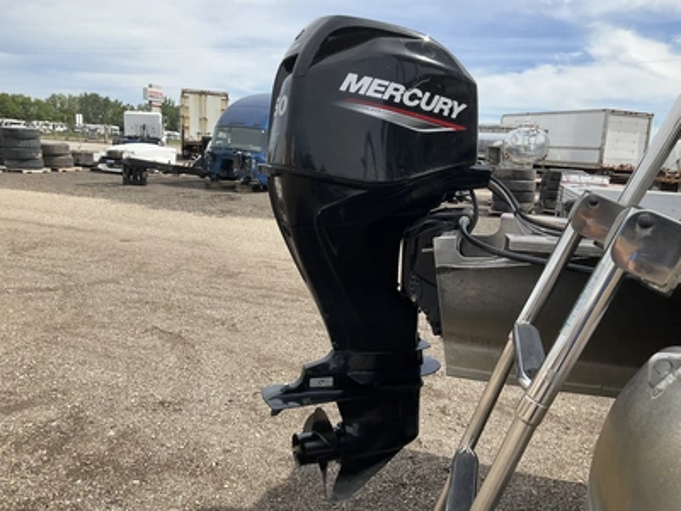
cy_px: 256
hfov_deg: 61.7
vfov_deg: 48.2
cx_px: 340
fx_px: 571
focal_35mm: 29
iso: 25
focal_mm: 3
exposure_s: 1/1412
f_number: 1.8
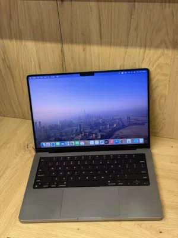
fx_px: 329
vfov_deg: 39.7
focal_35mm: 48
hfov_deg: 30.3
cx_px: 89
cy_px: 119
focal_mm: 6.76
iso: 160
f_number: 1.78
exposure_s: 1/50
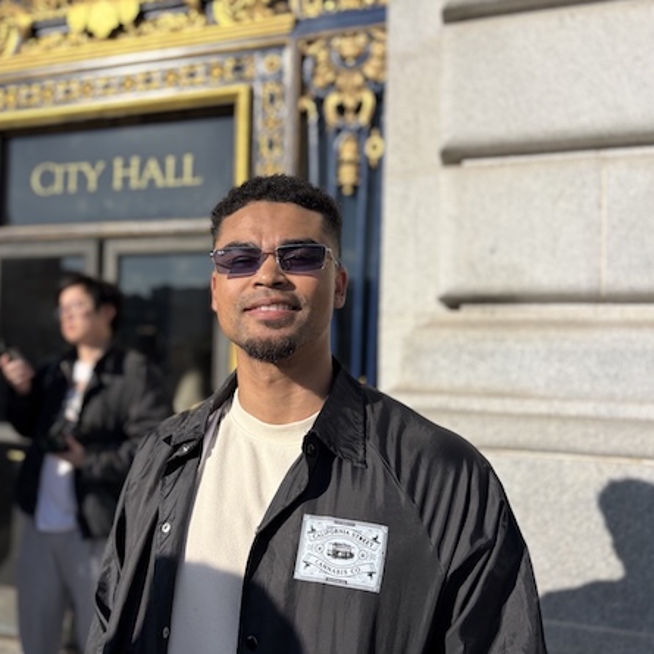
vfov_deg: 52.5
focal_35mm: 31
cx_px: 266
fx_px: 663
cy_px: 328
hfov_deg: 52.2
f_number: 1.6
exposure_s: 1/5814
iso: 50
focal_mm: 5.96
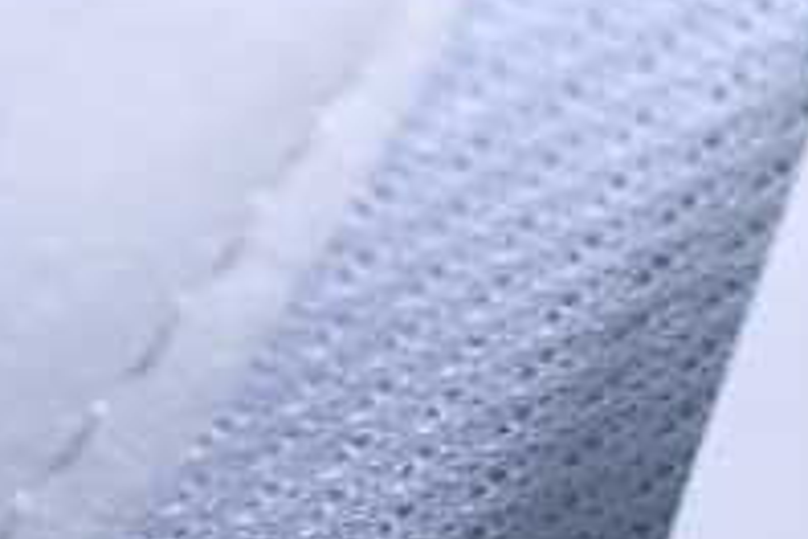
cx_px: 1698
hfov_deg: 4.9
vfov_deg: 3.3
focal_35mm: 410
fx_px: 9202
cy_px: 694
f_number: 7.1
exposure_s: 1/80
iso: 160
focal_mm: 50
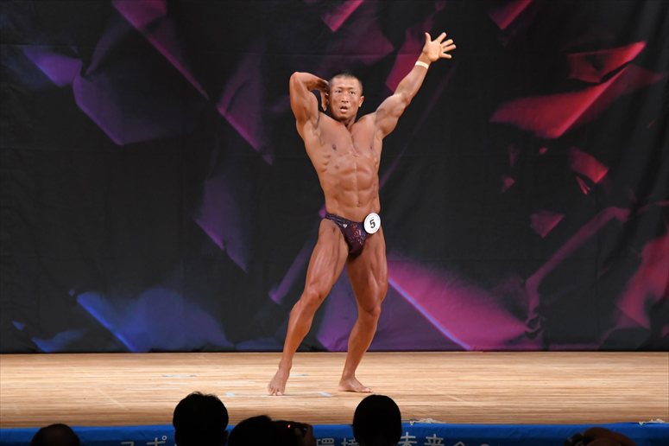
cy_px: 223
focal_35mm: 240
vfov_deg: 5.7
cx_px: 334
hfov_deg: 8.6
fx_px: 4458
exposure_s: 1/400
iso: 3200
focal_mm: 160
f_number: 5.6
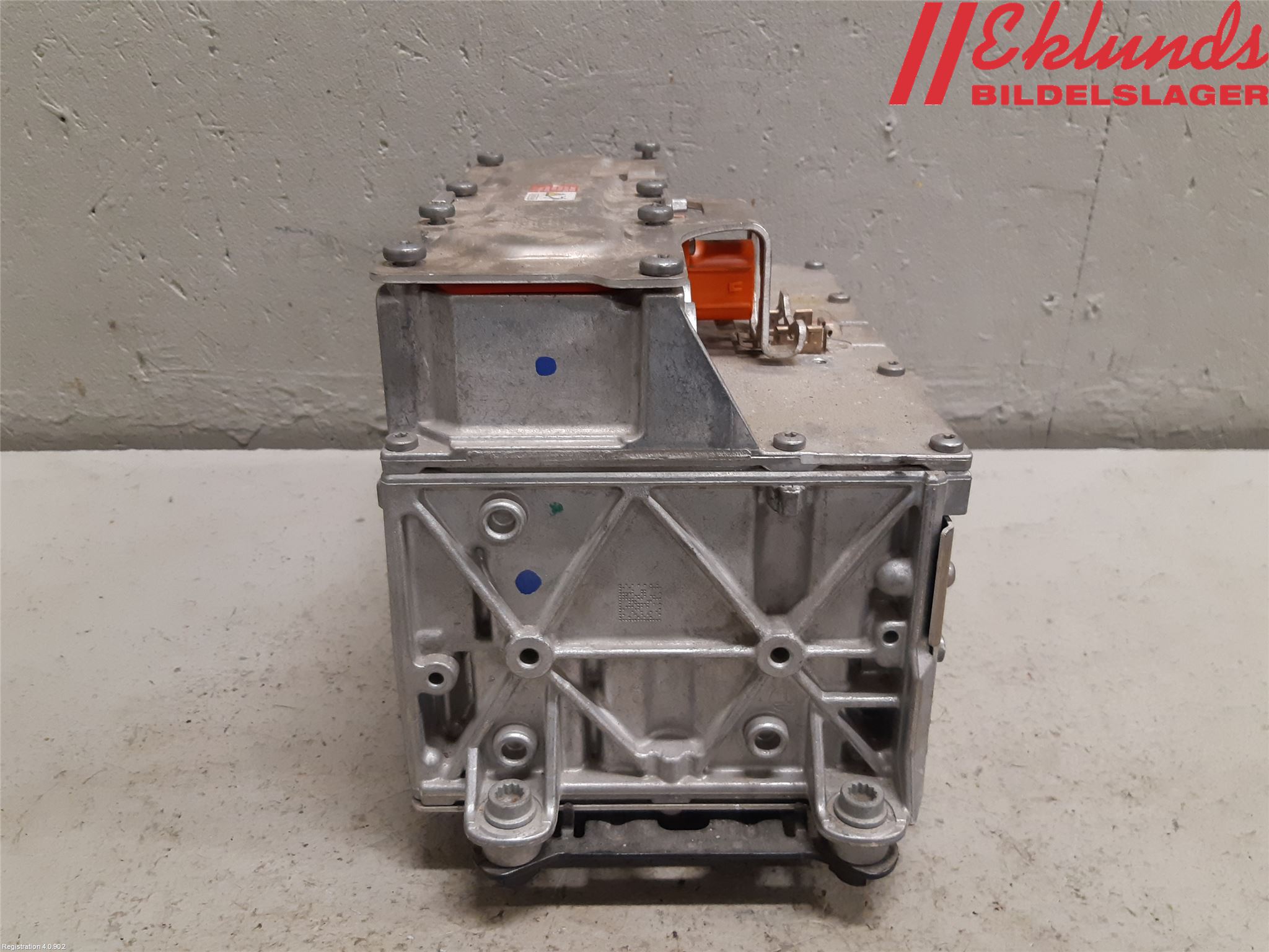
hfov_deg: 67.3
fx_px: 953
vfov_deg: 53.1
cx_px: 634
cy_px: 476
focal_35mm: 26
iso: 160
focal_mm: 3.93
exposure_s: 1/50
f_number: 1.7
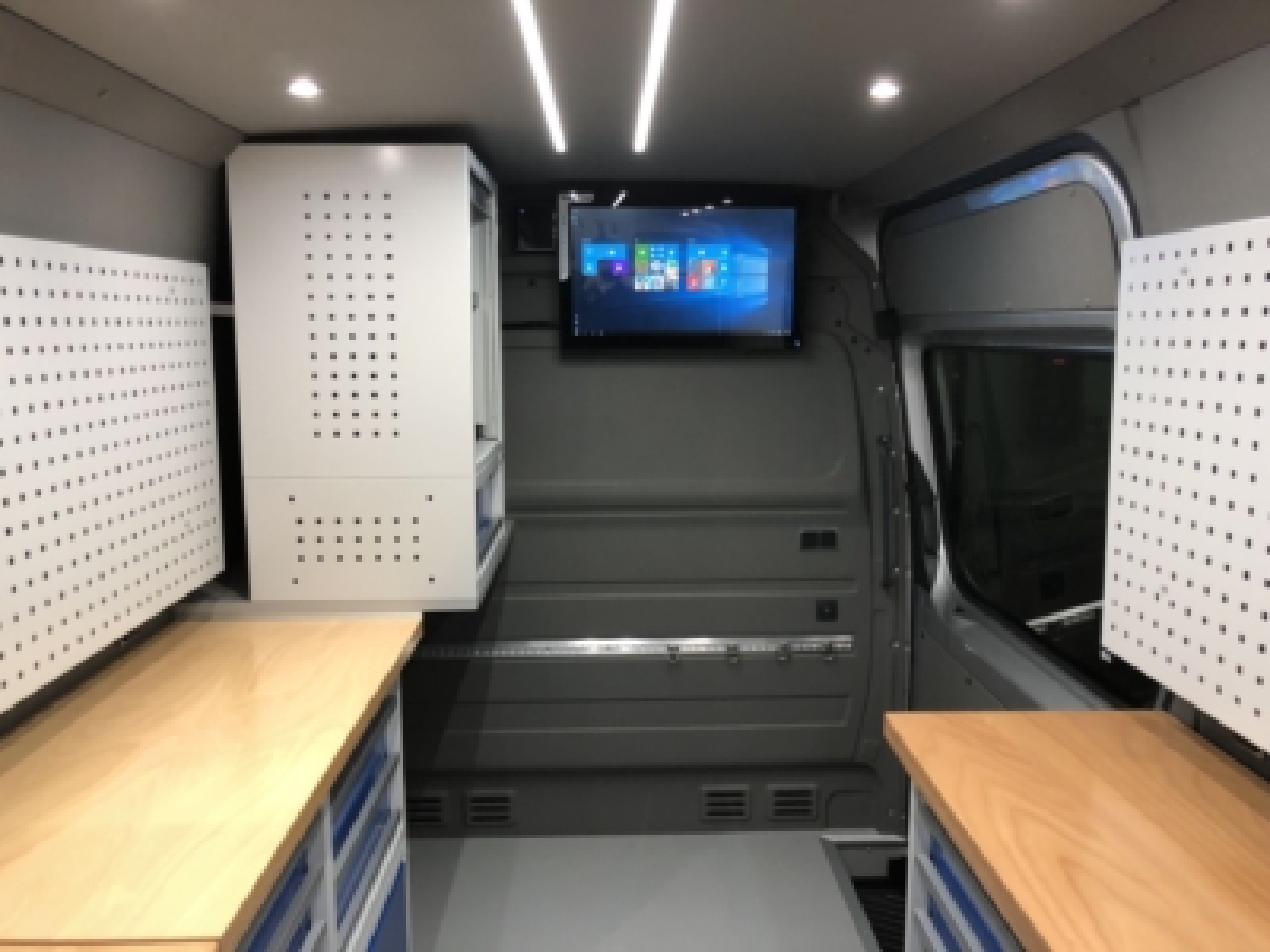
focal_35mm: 28
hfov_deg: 63.4
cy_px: 476
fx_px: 1027
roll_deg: +0.2
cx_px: 635
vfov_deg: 49.7
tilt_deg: -7.3
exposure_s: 1/25
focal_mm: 4
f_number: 1.8
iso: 40
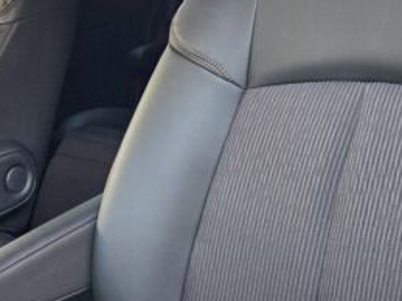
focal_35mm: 71
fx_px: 824
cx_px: 16
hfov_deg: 26.2
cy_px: 118
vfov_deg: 20.7
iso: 200
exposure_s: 1/180
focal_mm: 5.4
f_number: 1.8
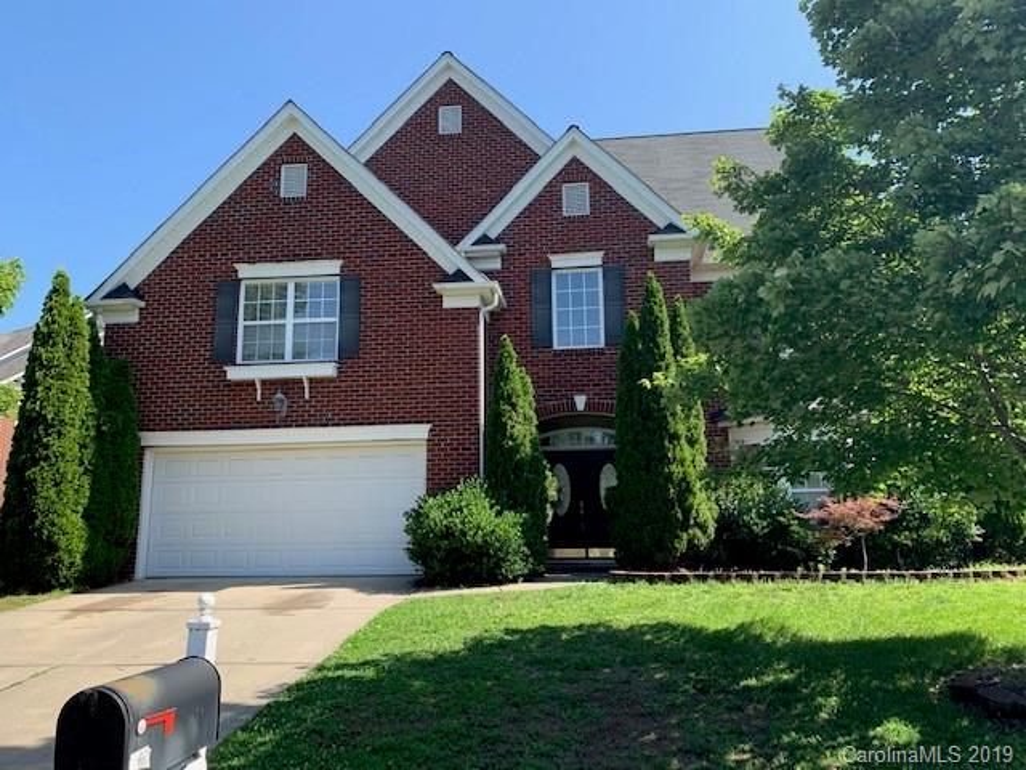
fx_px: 771
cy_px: 385
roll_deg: +0.2
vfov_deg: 53.1
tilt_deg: +13.5
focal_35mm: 26
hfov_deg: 67.3
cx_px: 513
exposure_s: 1/692
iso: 25
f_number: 1.8
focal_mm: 4.25
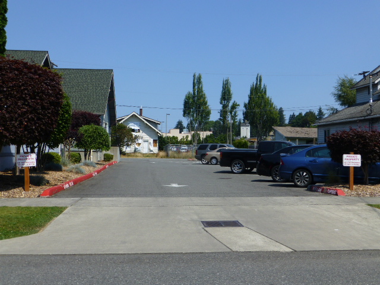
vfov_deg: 36.8
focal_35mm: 39
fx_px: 428
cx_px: 190
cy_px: 142
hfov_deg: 47.9
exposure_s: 1/1000
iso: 100
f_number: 3.9
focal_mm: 6.9
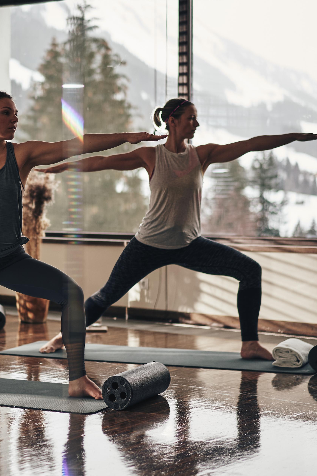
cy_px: 239
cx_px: 55
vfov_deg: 24.5
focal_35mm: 83
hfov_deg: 16.3
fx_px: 1097
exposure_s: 1/200
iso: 400
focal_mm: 55
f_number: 1.8
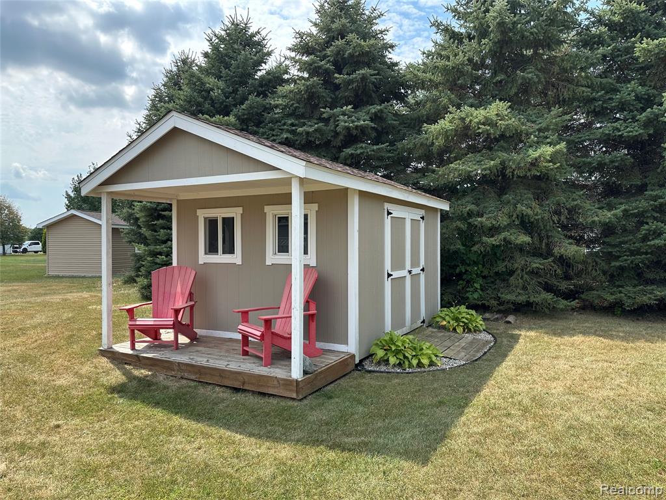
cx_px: 333
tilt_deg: -0.1
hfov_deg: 71.6
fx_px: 462
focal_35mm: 24
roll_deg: -0.6
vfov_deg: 56.8
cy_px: 250
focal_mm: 6.86
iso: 80
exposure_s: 1/2028
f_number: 1.78
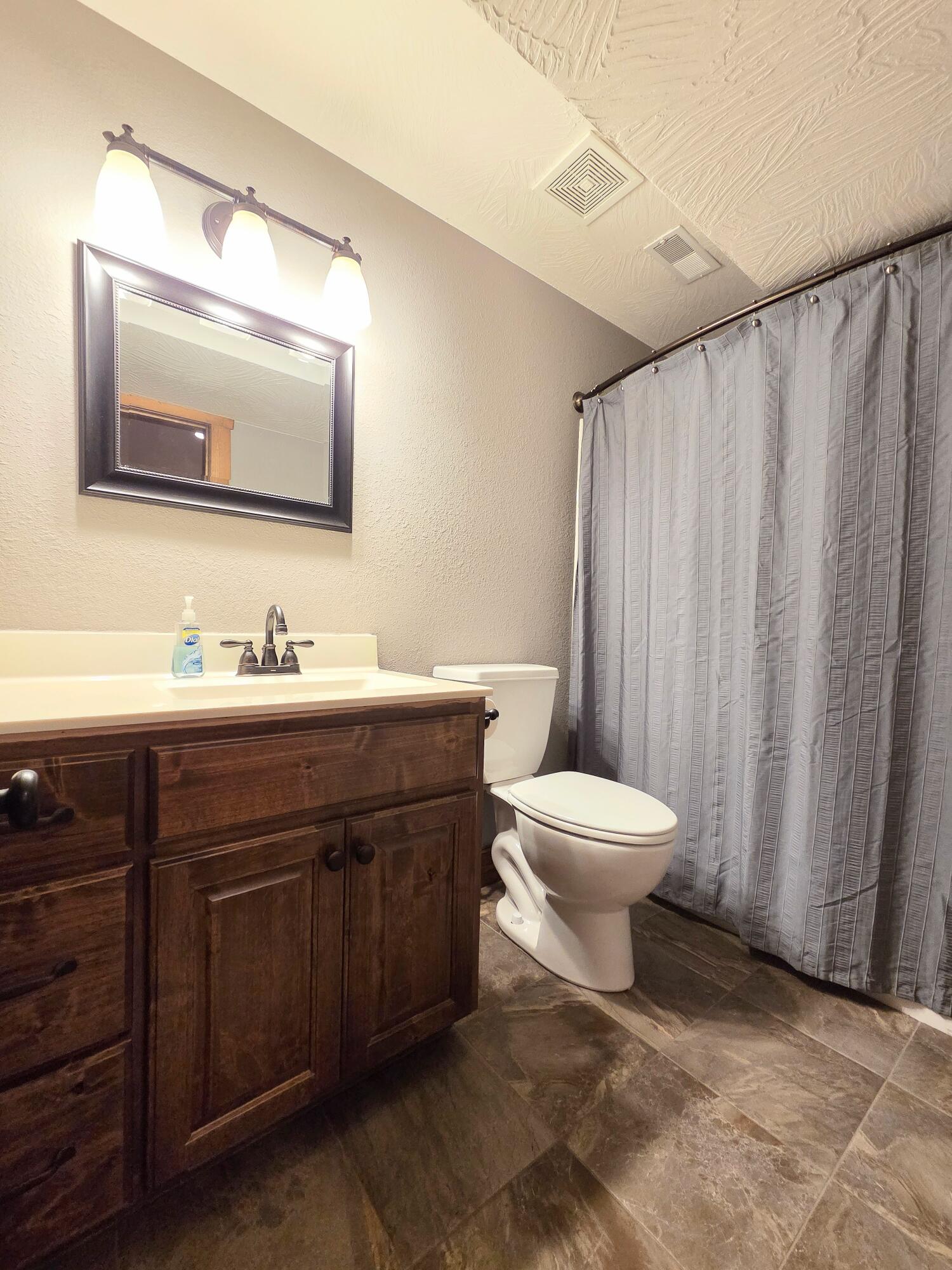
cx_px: 476
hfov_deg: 89.9
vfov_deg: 106.2
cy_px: 635
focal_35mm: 13
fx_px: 477
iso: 640
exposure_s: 1/60
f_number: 2.2
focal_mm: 2.2
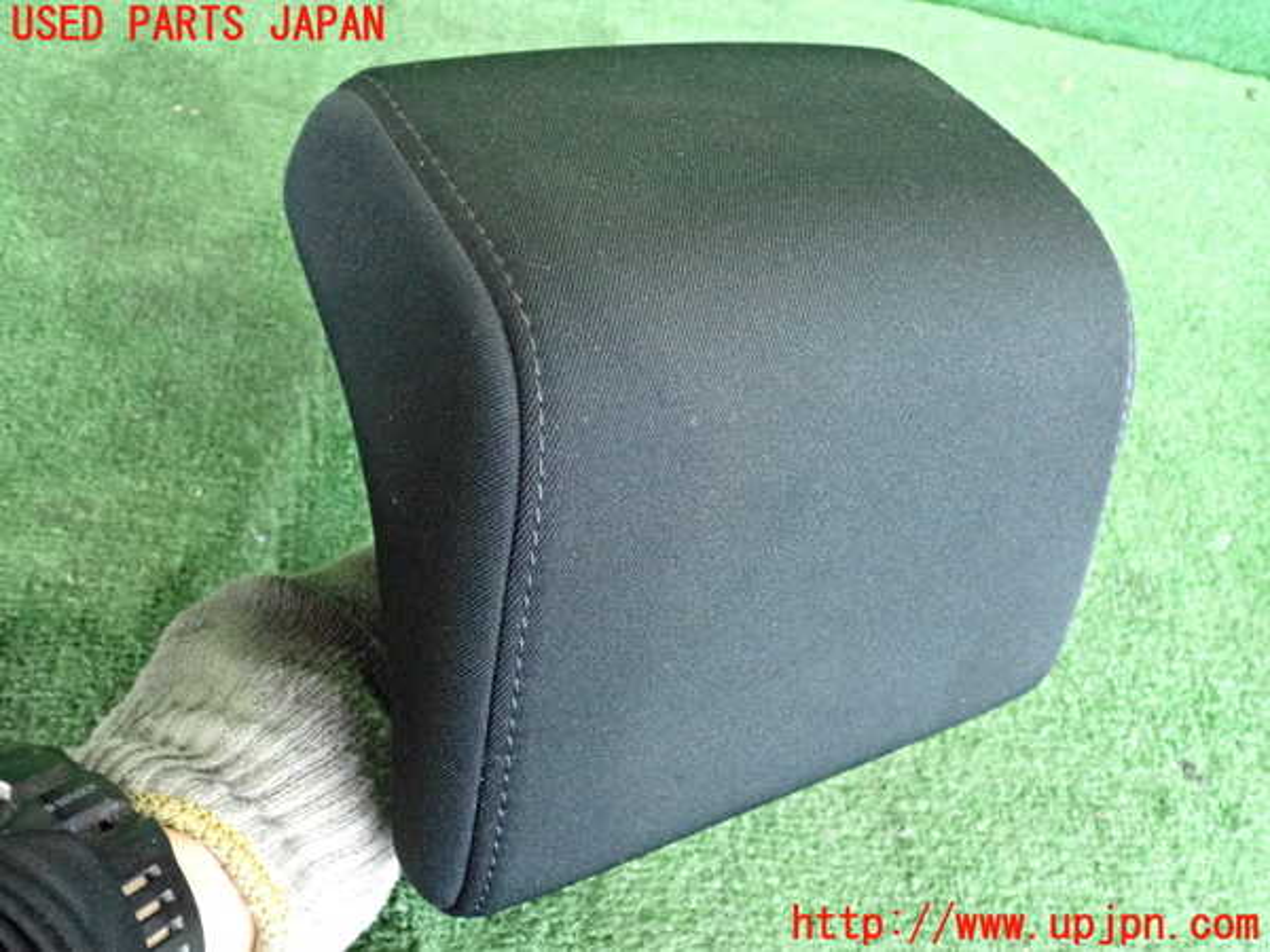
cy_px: 476
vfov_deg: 44.2
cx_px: 635
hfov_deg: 56.8
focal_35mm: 32
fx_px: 1174
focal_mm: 5.79
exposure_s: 1/125
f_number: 2.4
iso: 3200
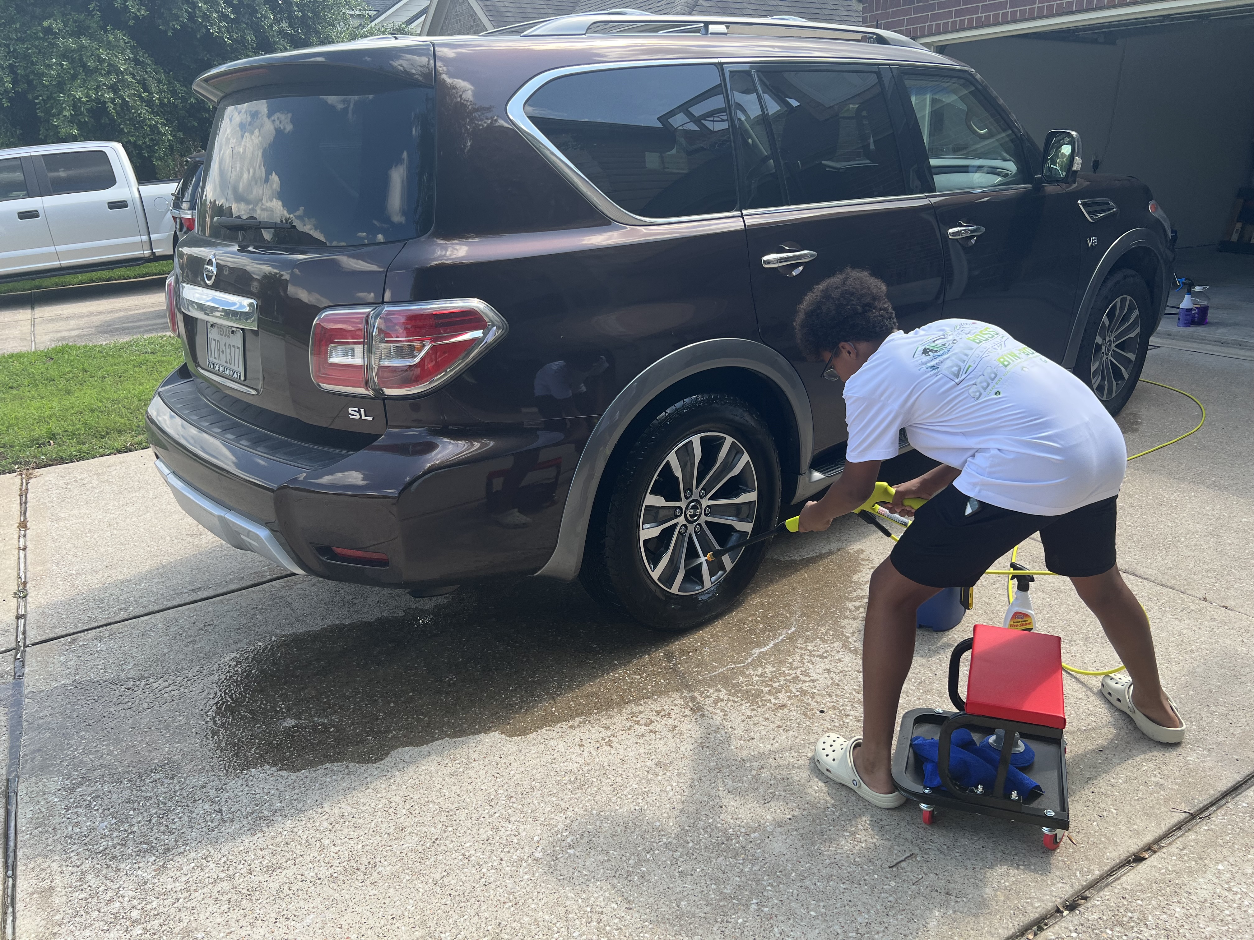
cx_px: 627
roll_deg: +0.6
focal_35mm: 26
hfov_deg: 67.3
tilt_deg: -18.4
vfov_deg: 53.1
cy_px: 470
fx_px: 942
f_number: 1.5
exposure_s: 1/924
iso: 50
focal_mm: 5.7
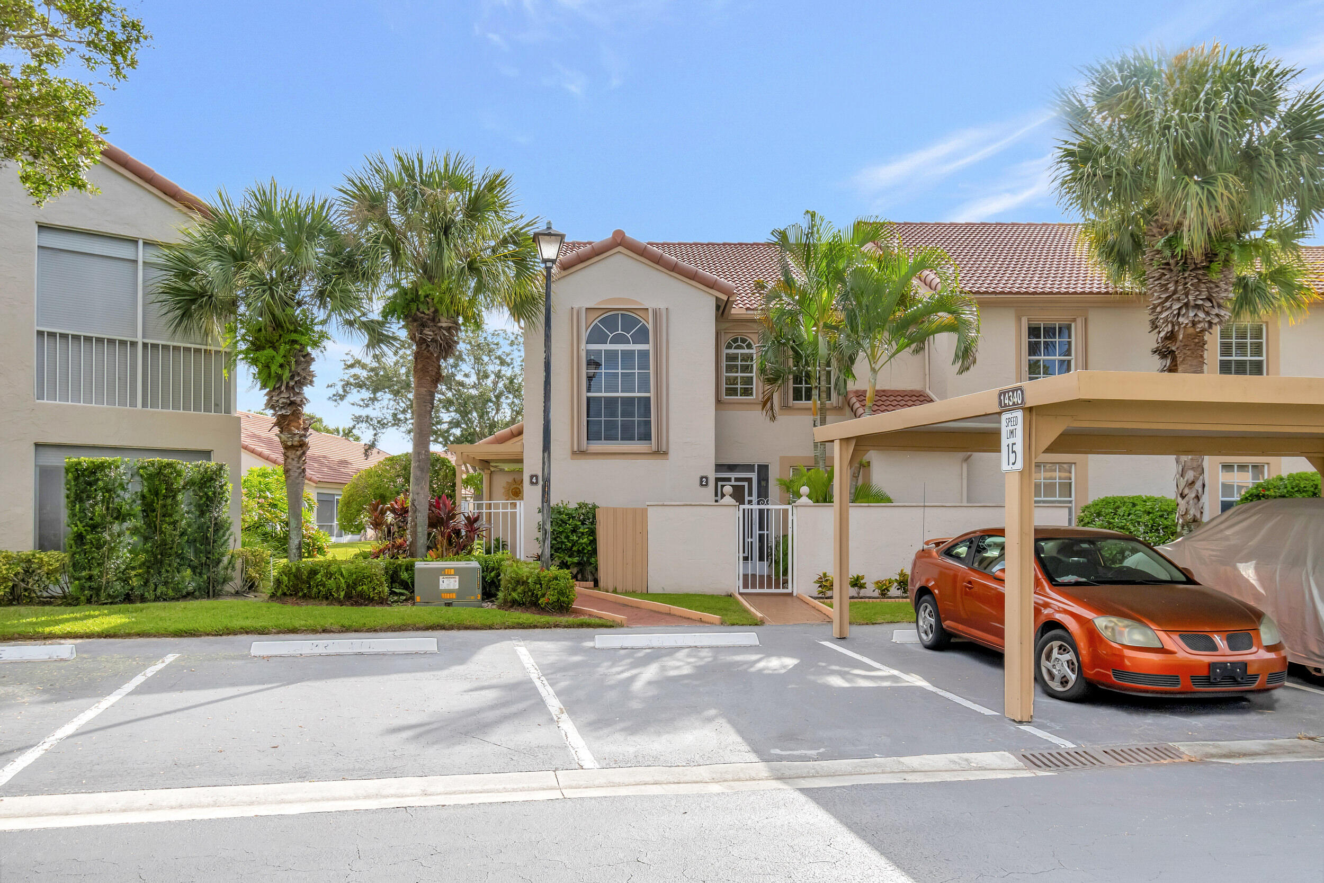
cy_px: 442
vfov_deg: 51.3
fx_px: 919
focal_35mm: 25
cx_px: 662
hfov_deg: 71.5
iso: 500
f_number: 8
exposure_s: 1/1000
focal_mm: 17
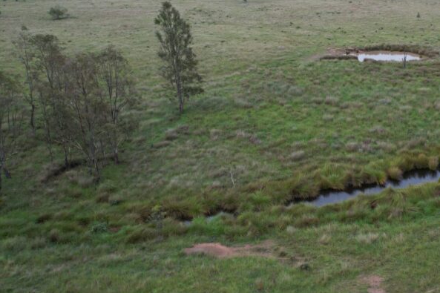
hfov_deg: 46.7
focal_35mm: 38
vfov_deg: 34.7
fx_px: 464
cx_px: 379
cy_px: 98
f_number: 2.8
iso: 200
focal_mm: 8.38
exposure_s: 1/725
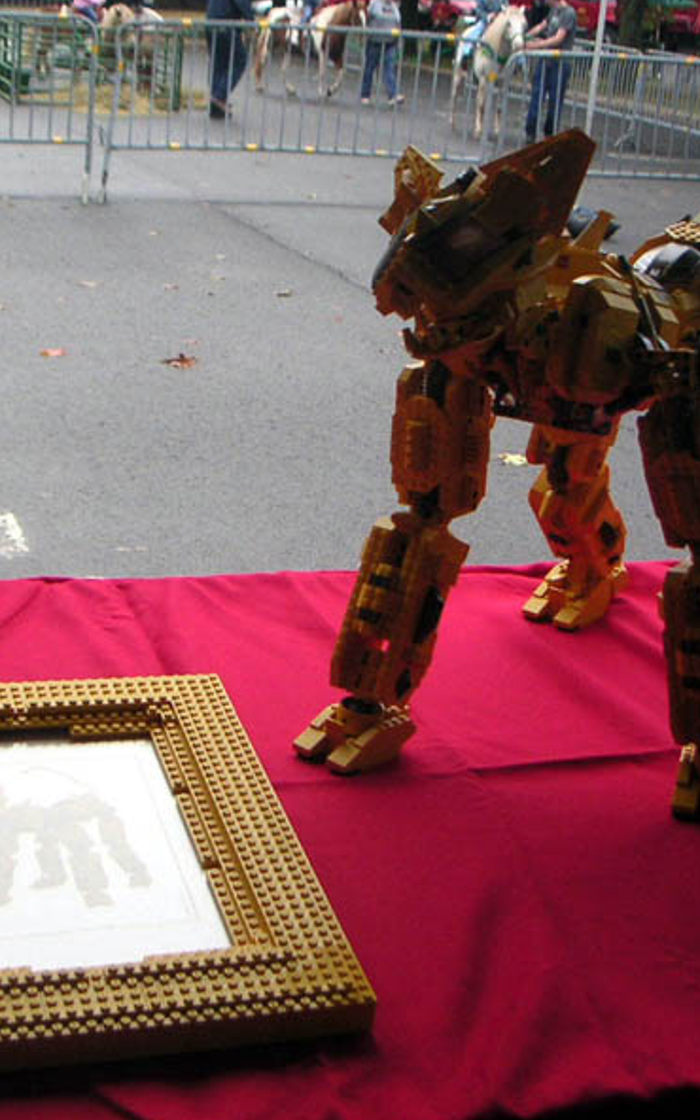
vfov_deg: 38.2
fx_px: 1618
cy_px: 560
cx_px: 301
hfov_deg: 24.4
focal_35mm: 53
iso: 50
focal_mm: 5.7
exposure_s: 1/125
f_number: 2.8
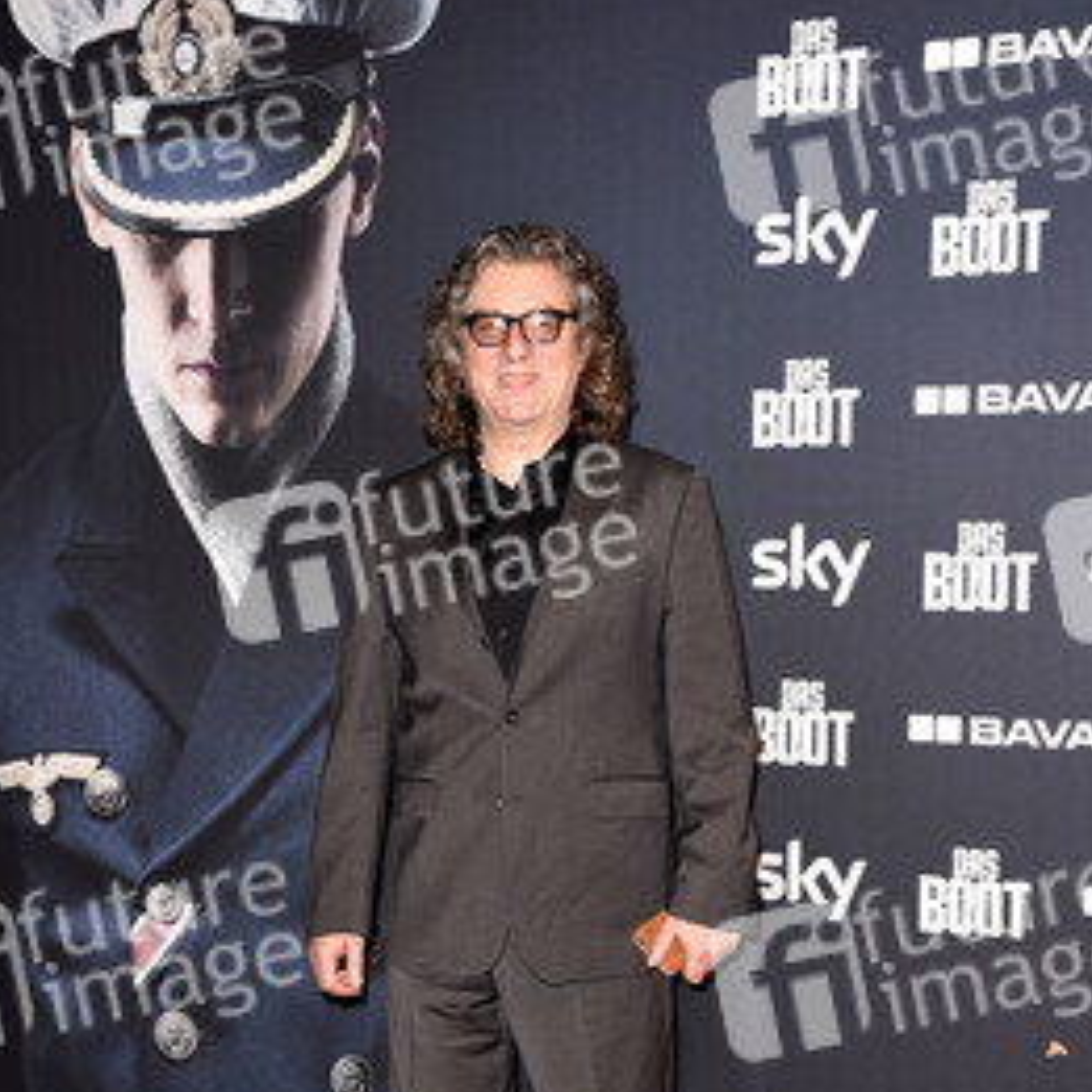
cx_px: 544
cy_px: 753
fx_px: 2927
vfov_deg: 21.0
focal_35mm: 82
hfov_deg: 21.1
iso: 500
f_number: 6.3
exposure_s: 1/160
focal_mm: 42
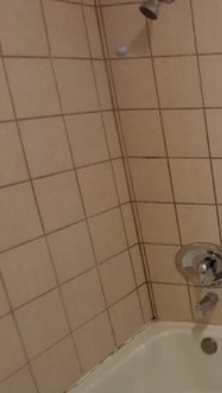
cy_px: 234
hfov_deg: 22.6
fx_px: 439
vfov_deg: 48.1
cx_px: 343
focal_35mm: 42
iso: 100
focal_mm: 1.4
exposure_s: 1/40
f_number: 2.2
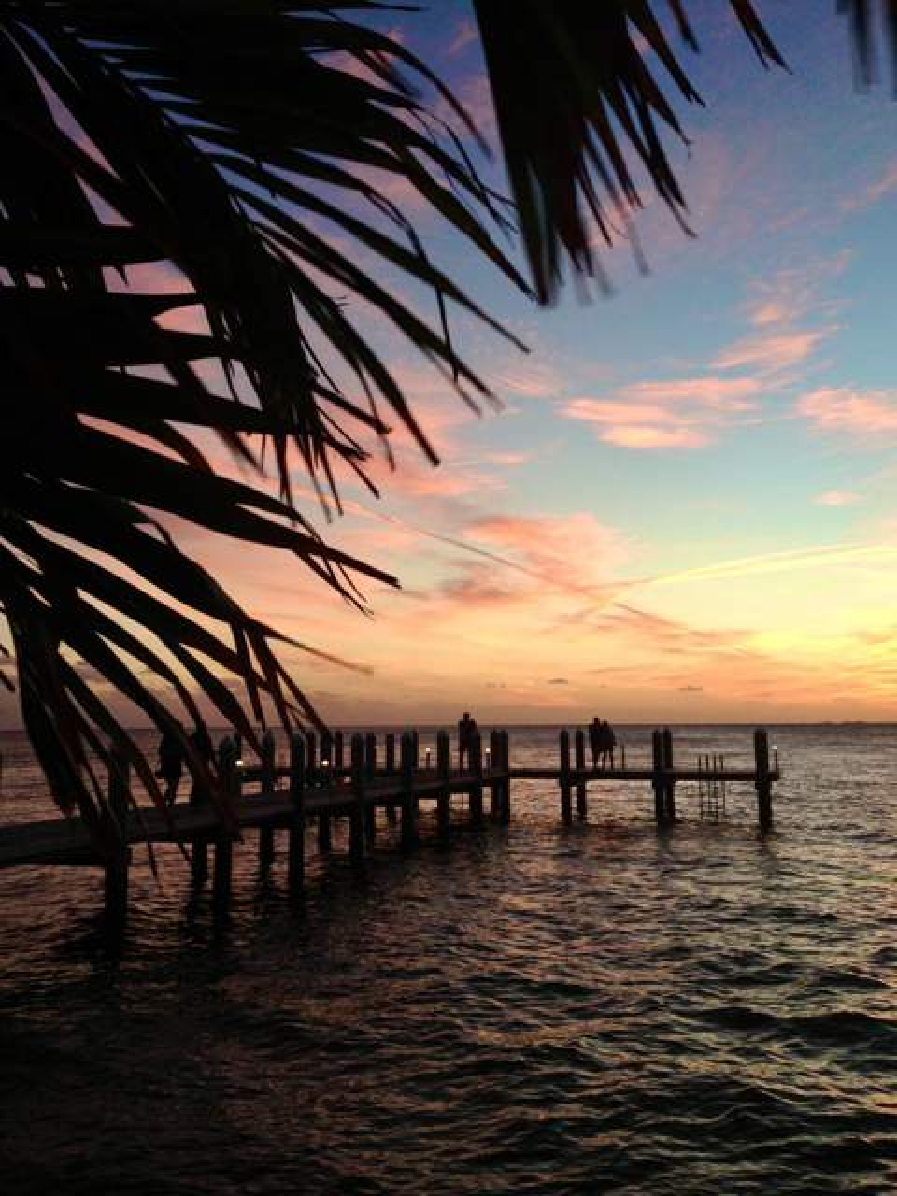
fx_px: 1140
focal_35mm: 33
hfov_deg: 42.9
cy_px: 598
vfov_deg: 55.4
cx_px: 448
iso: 64
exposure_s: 1/120
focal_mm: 4.12
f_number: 2.4
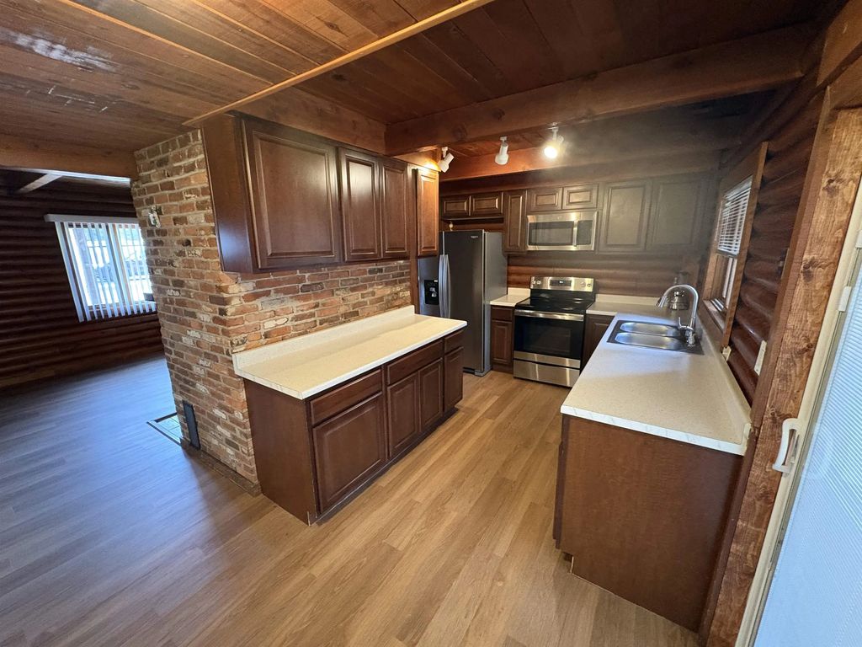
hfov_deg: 102.1
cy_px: 324
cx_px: 431
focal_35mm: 14
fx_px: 349
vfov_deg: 85.7
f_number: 2.2
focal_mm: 2.22
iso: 640
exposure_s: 1/40
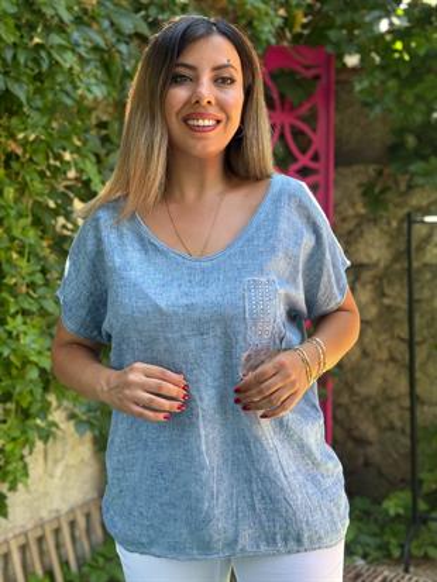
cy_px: 291
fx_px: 808
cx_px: 218
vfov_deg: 39.6
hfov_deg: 30.3
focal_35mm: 48
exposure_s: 1/122
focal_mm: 6.76
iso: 50
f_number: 1.78
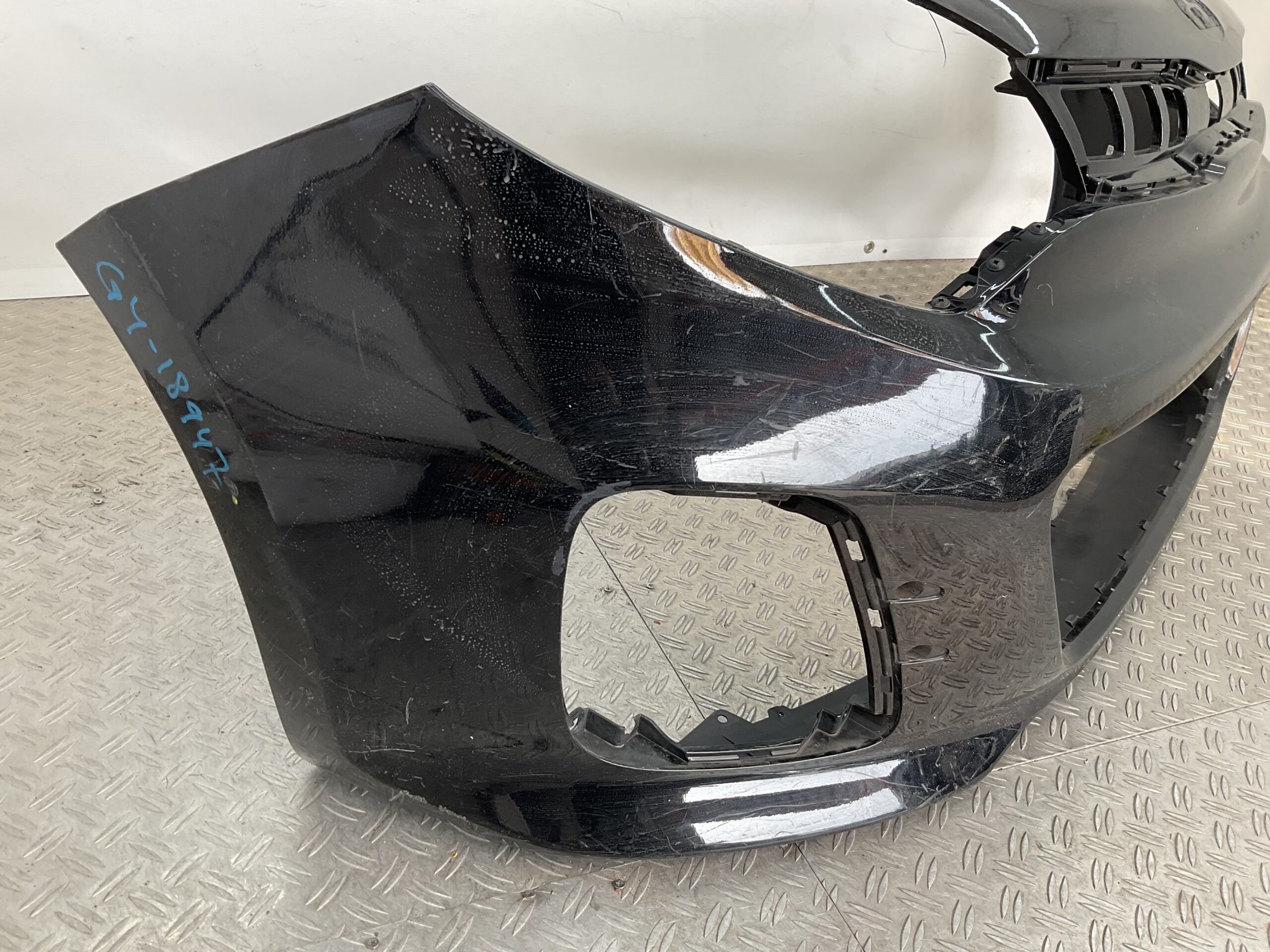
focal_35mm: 29
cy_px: 476
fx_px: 1064
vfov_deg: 48.2
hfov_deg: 61.7
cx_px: 635
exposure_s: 1/120
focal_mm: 3
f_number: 1.8
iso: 20
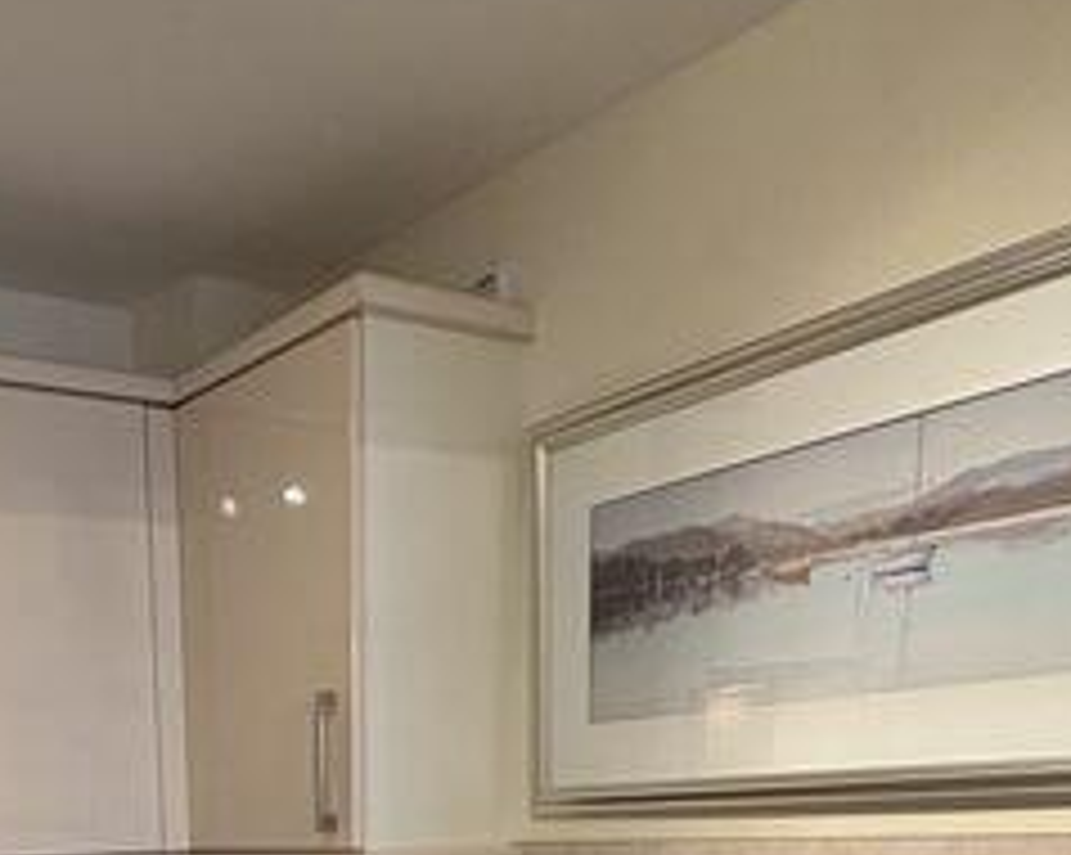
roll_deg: +2.4
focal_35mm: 46
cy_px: 1210
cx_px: 234
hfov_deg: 39.0
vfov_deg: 26.0
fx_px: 1457
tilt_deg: -15.4
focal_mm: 2.22
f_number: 2.2
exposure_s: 1/50
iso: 200
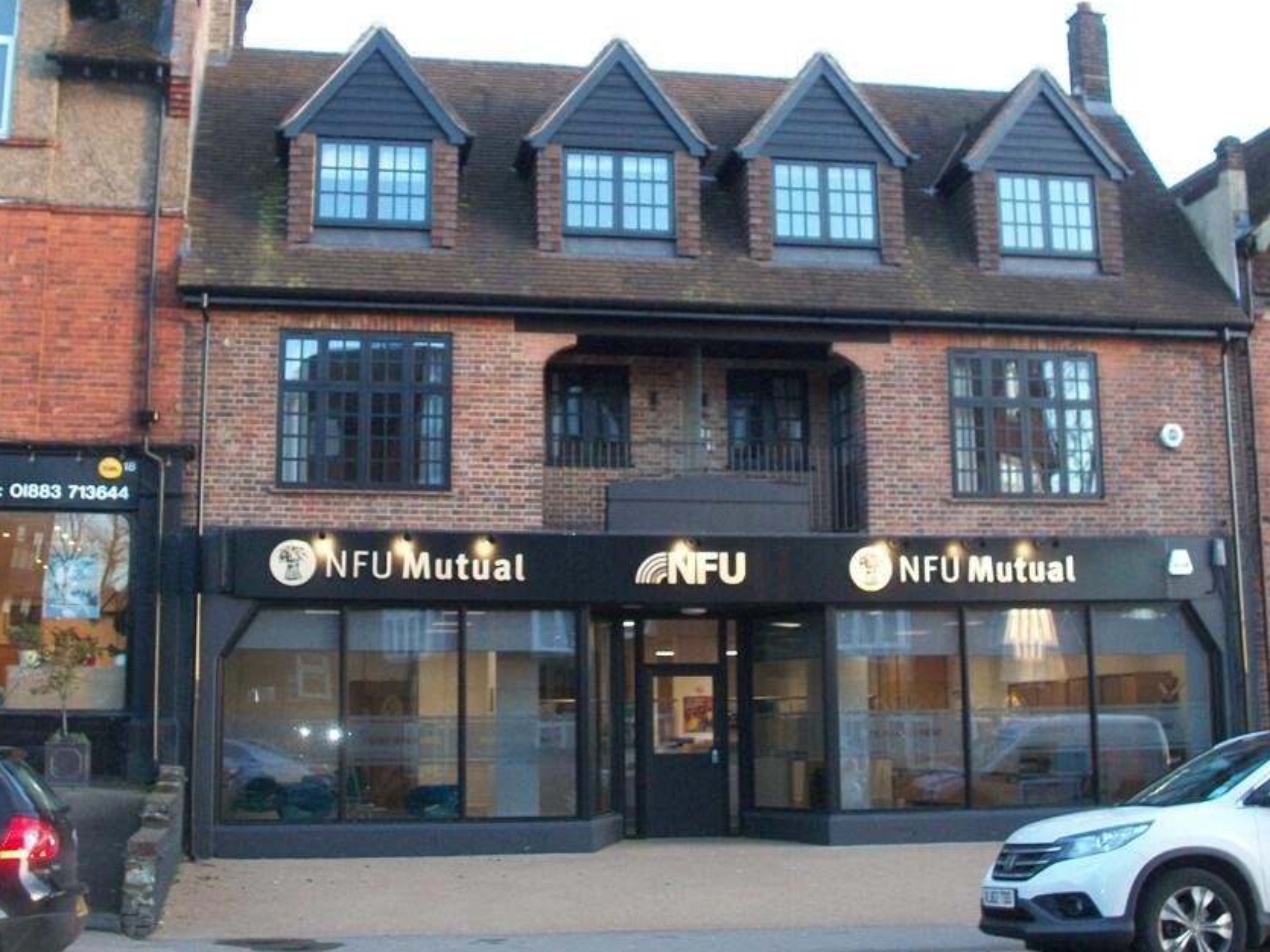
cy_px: 436
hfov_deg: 39.6
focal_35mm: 48
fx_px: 1761
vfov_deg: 30.2
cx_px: 675
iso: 320
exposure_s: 1/50
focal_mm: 7.8
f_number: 3.5
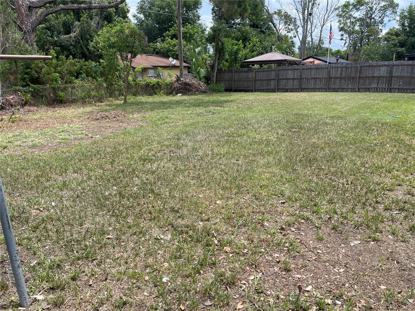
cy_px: 156
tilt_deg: -15.5
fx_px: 300
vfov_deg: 54.9
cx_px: 208
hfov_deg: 69.4
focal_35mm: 25
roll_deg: +1.2
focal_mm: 5.1
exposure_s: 1/2488
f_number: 1.6
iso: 32
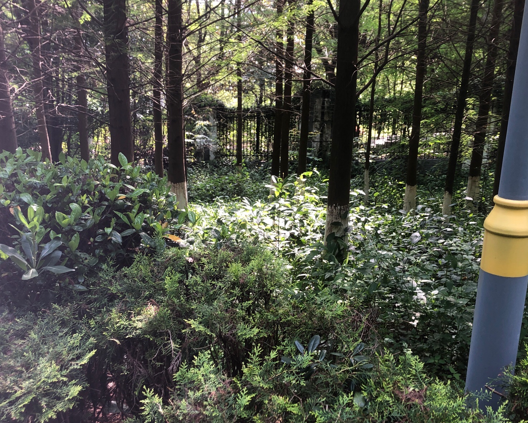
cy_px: 231
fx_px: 578
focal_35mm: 37
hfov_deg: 49.1
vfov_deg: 40.1
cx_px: 263
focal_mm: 3.99
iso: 32
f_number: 1.8
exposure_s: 1/120
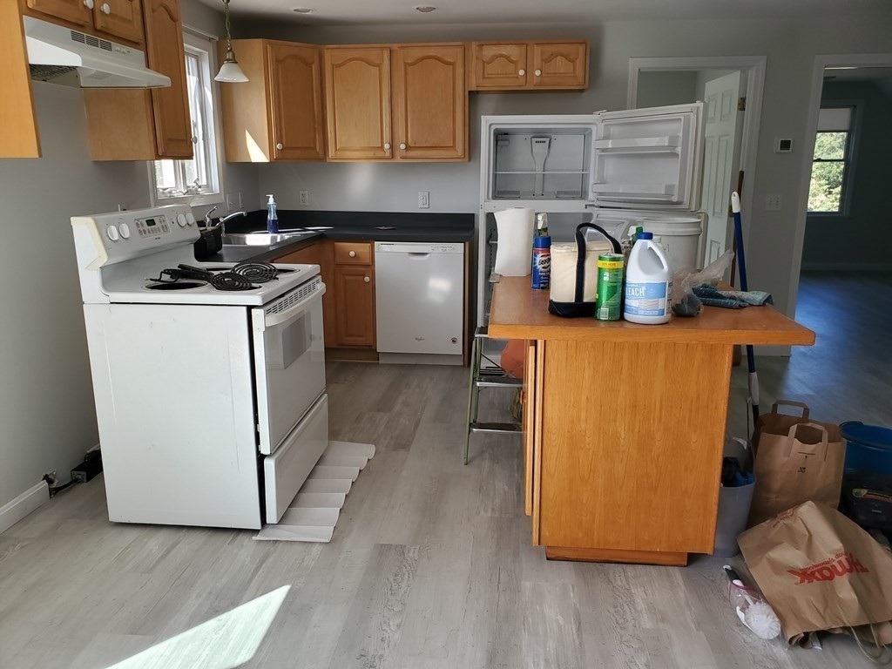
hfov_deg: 67.3
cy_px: 334
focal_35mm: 26
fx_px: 670
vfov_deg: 53.1
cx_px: 446
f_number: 2.4
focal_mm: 4.3
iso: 80
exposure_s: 1/120
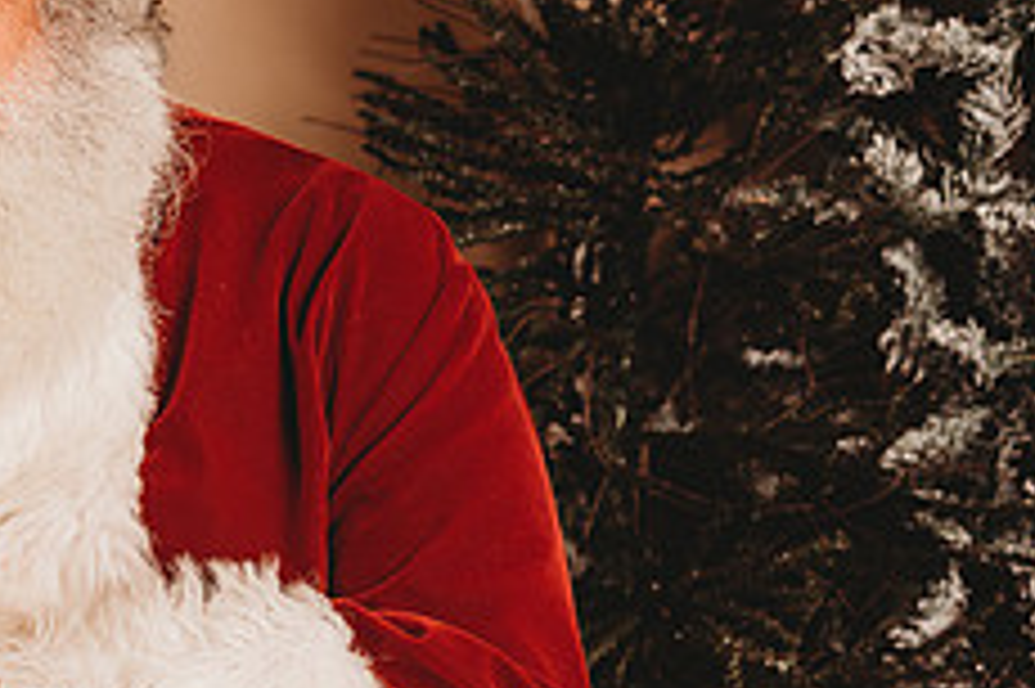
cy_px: 398
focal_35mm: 111
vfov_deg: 12.3
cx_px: -256
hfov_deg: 17.4
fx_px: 3189
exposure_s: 1/160
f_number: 4
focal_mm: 44
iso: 100
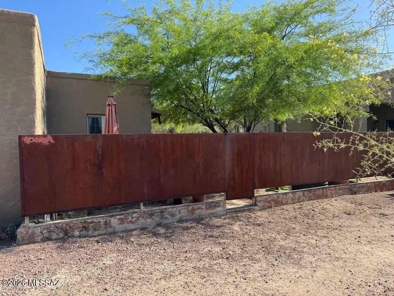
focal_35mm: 24
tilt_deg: -0.8
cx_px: 197
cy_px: 148
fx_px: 273
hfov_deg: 71.6
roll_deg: +1.5
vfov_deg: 56.8
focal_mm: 6.76
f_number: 1.78
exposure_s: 1/1767
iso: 80
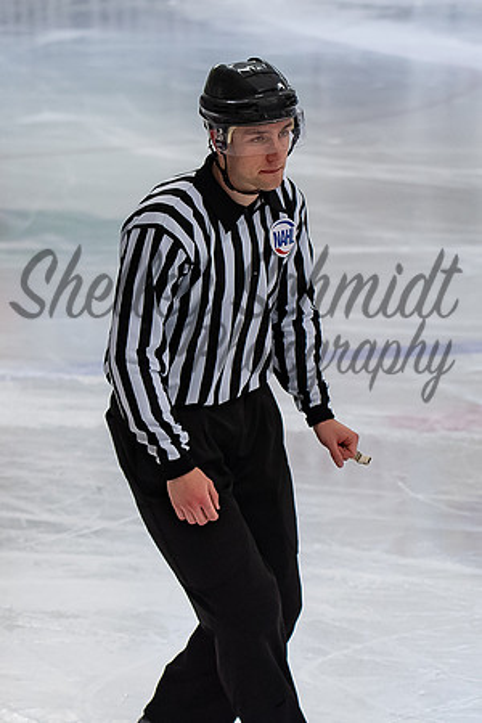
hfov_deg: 4.9
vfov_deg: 7.3
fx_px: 5646
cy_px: 198
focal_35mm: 281
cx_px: 264
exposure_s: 1/500
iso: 800
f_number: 3.2
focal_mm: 86
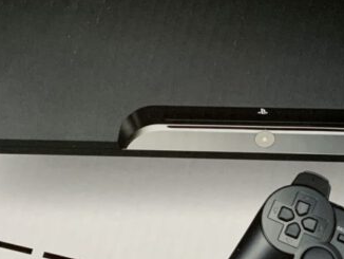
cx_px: 214
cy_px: 116
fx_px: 905
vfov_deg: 16.3
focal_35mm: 91
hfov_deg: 21.5
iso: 100
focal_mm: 3
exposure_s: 1/60
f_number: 1.8
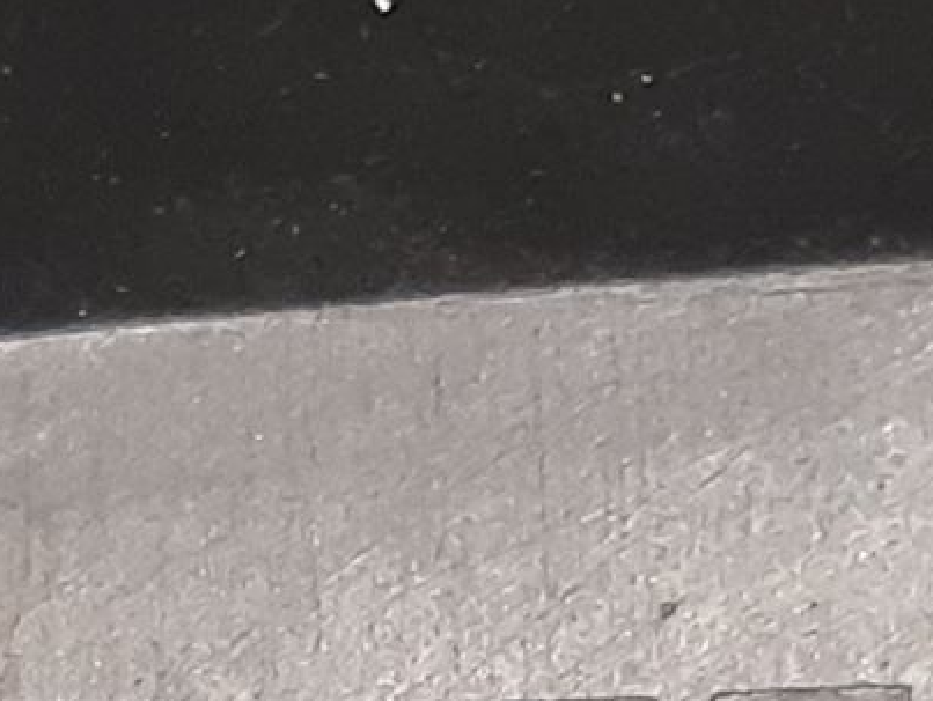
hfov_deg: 14.9
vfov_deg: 10.7
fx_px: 3561
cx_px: 282
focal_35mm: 132
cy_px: 1198
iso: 200
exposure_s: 1/50
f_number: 1.7
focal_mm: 3.93
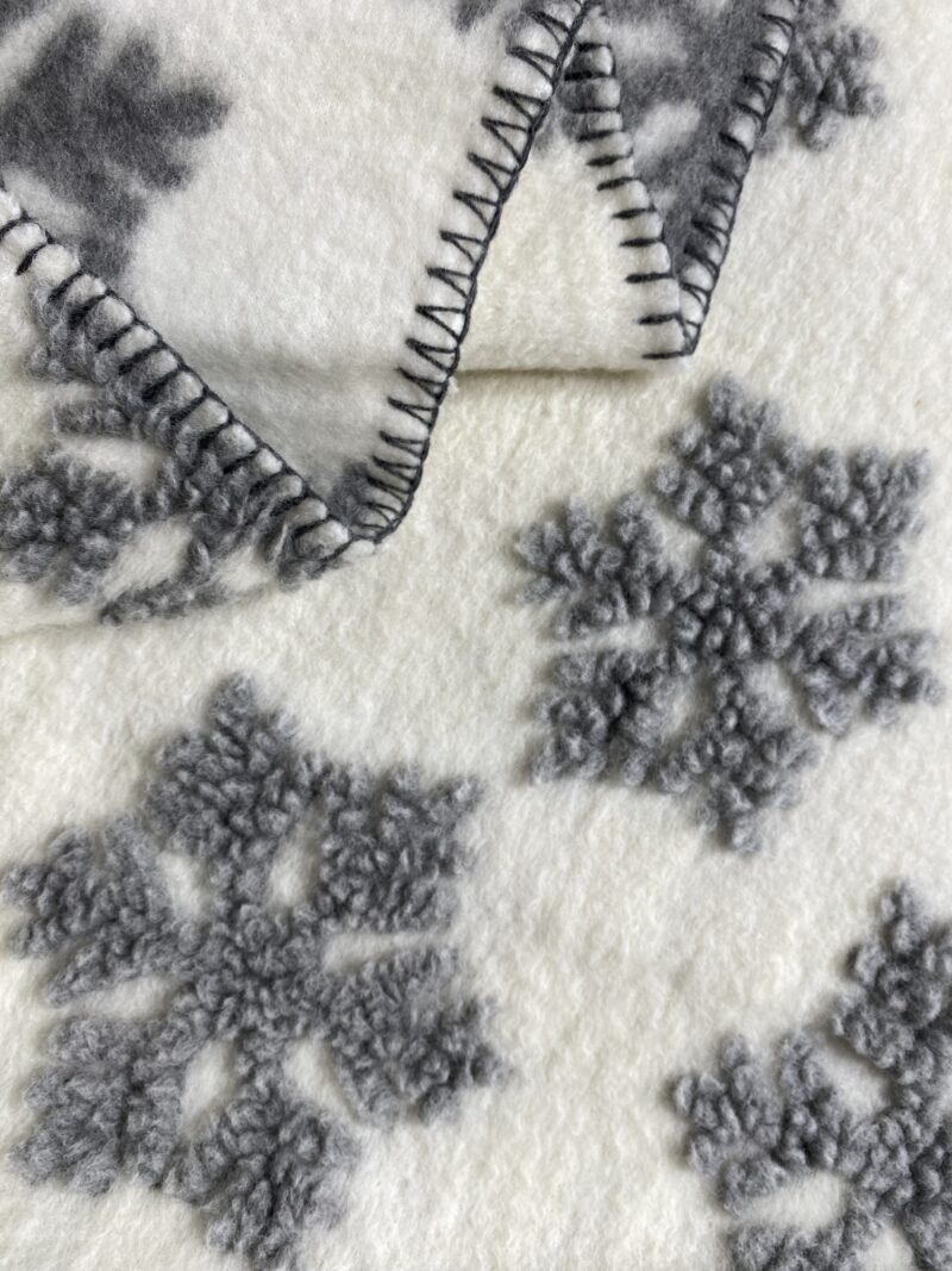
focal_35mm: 26
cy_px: 636
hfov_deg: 53.1
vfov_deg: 67.3
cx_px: 476
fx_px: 954
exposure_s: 1/100
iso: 50
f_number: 1.8
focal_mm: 4.25
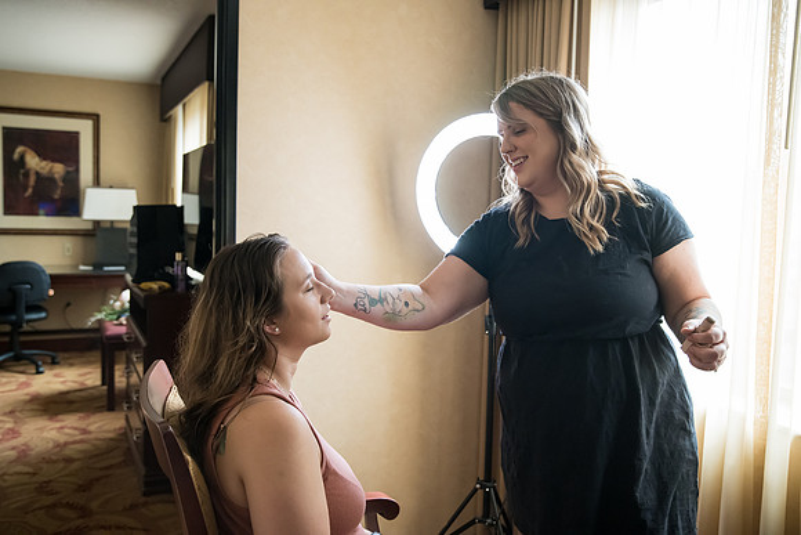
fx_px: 757
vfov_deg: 38.9
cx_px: 400
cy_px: 268
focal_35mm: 34
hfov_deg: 55.8
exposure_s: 1/320
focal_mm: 34
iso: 3200
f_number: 4
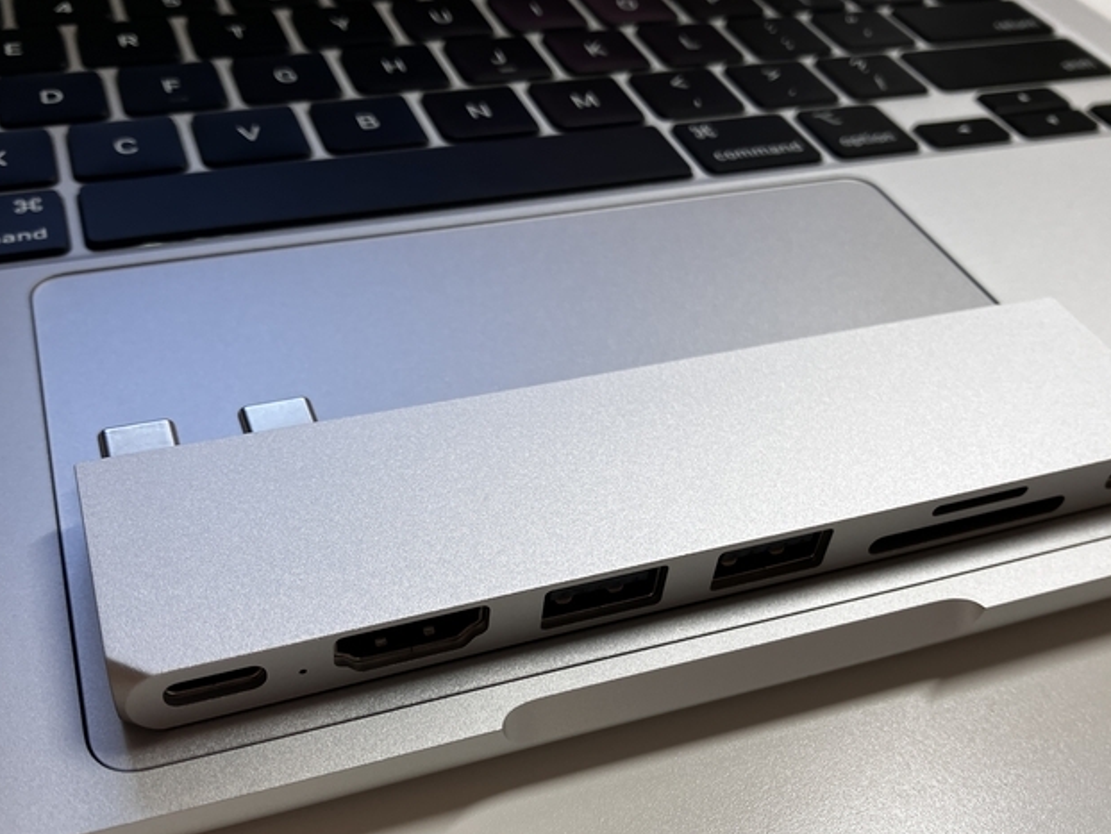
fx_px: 1156
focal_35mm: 36
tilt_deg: -44.3
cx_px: 516
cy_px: 511
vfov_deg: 39.5
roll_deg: -6.6
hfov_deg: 51.3
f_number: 1.8
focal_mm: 3.99
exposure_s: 1/121
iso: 25
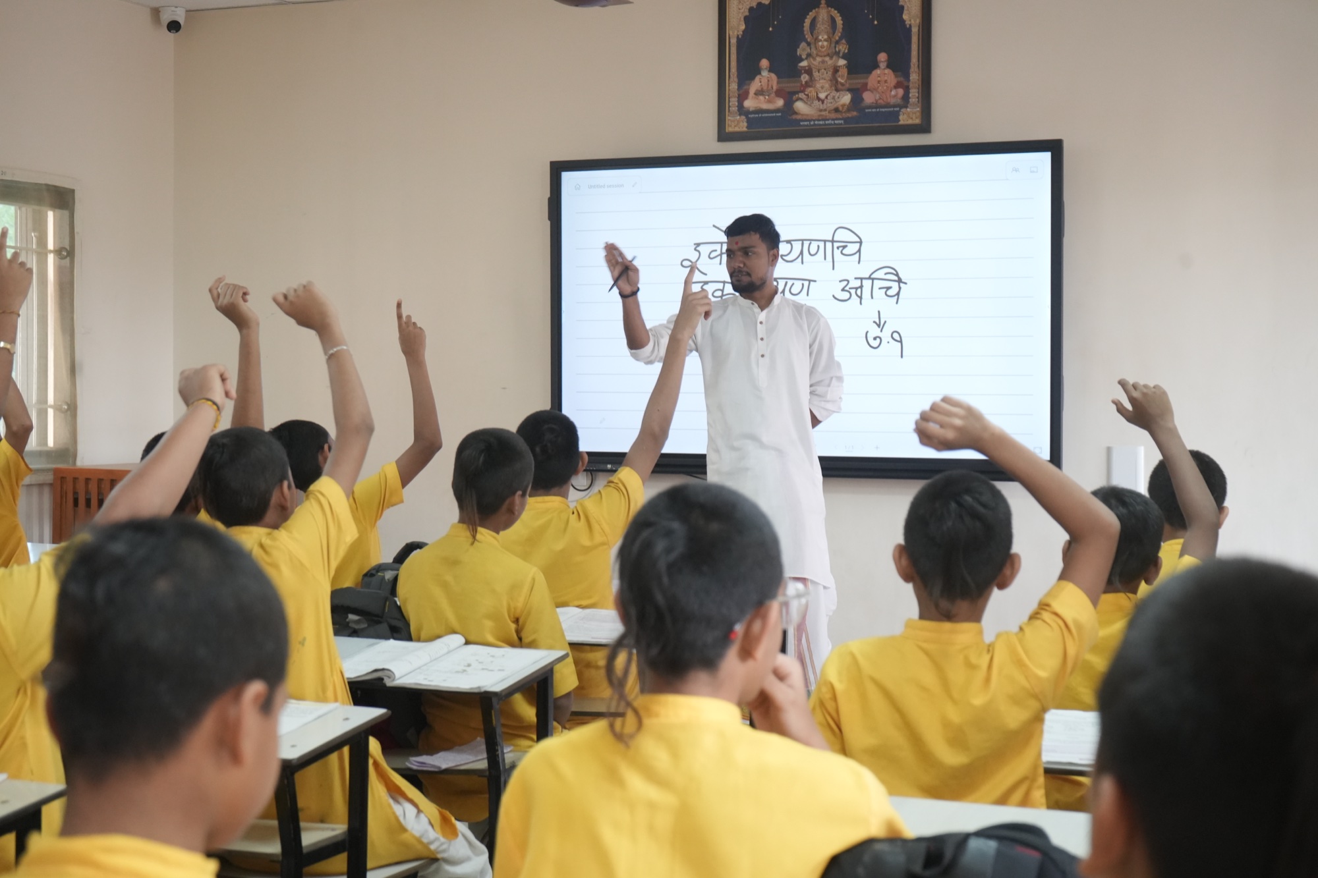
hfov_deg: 35.6
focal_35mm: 56
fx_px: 2050
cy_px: 439
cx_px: 659
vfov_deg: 24.2
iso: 4000
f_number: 6.3
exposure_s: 1/125
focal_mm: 56
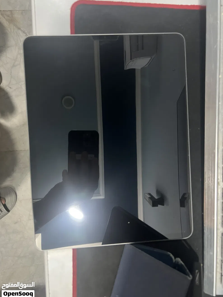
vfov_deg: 65.3
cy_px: 149
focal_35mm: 27
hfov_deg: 51.4
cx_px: 112
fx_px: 232
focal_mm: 5.7
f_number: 1.5
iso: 500
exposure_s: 1/34
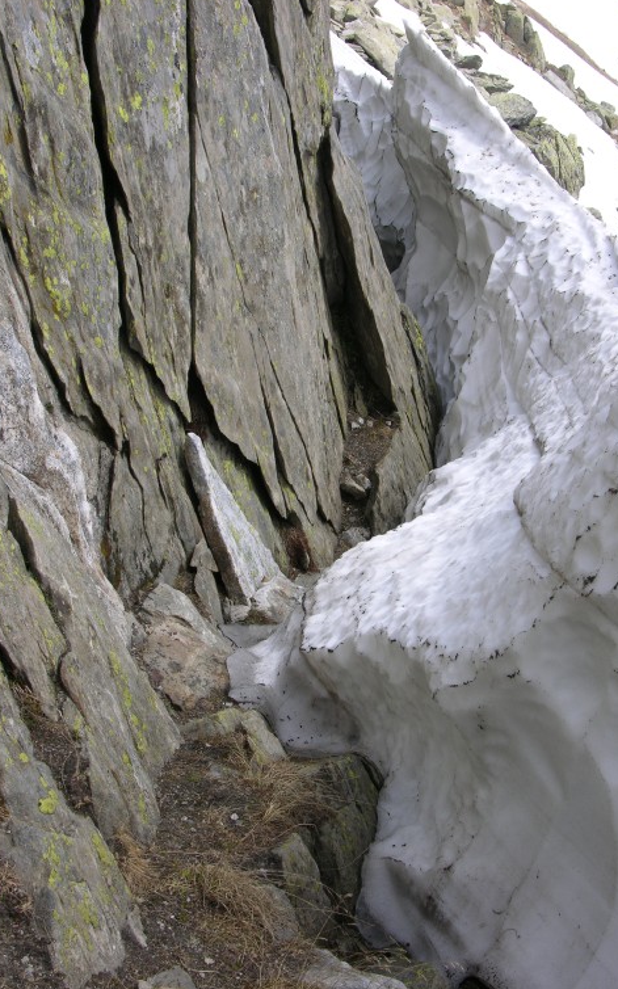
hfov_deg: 24.0
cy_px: 488
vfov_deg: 37.5
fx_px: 1456
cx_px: 341
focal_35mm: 54
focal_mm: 12.7
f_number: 6.8
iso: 50
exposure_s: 1/176
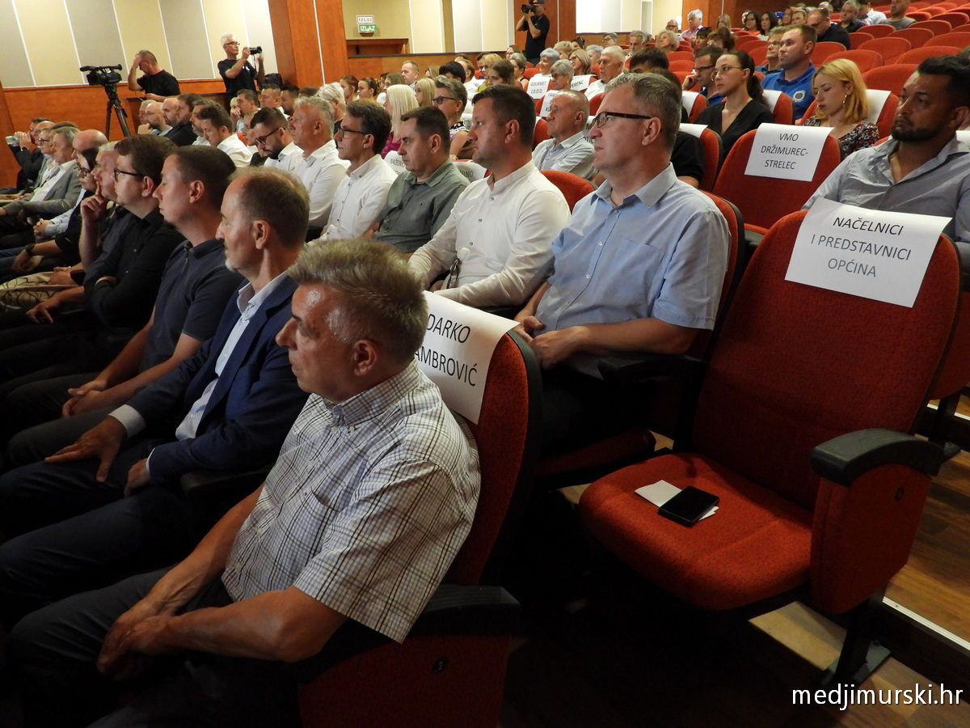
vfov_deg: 56.8
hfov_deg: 71.6
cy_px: 364
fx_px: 673
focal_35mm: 24
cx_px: 485
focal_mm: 4.3
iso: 800
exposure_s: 1/6
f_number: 2.8
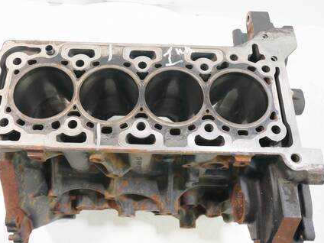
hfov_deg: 53.8
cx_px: 144
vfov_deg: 41.8
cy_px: 119
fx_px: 318
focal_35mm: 34
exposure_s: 1/60
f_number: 3.8
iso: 640
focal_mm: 15
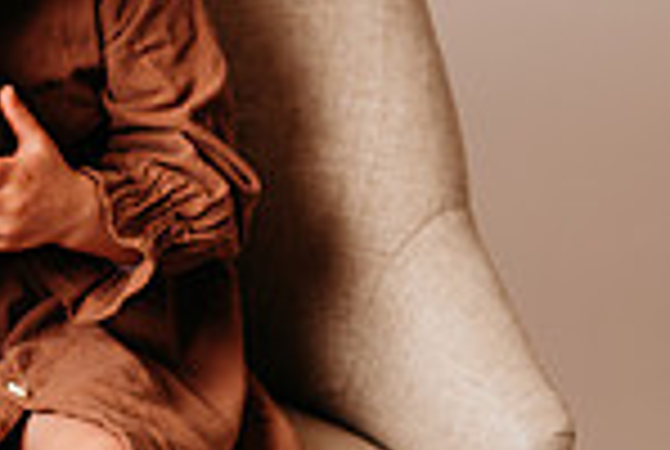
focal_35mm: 211
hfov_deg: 9.5
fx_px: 3935
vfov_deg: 6.5
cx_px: -261
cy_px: 188
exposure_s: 1/160
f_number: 4
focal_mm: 48
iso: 100
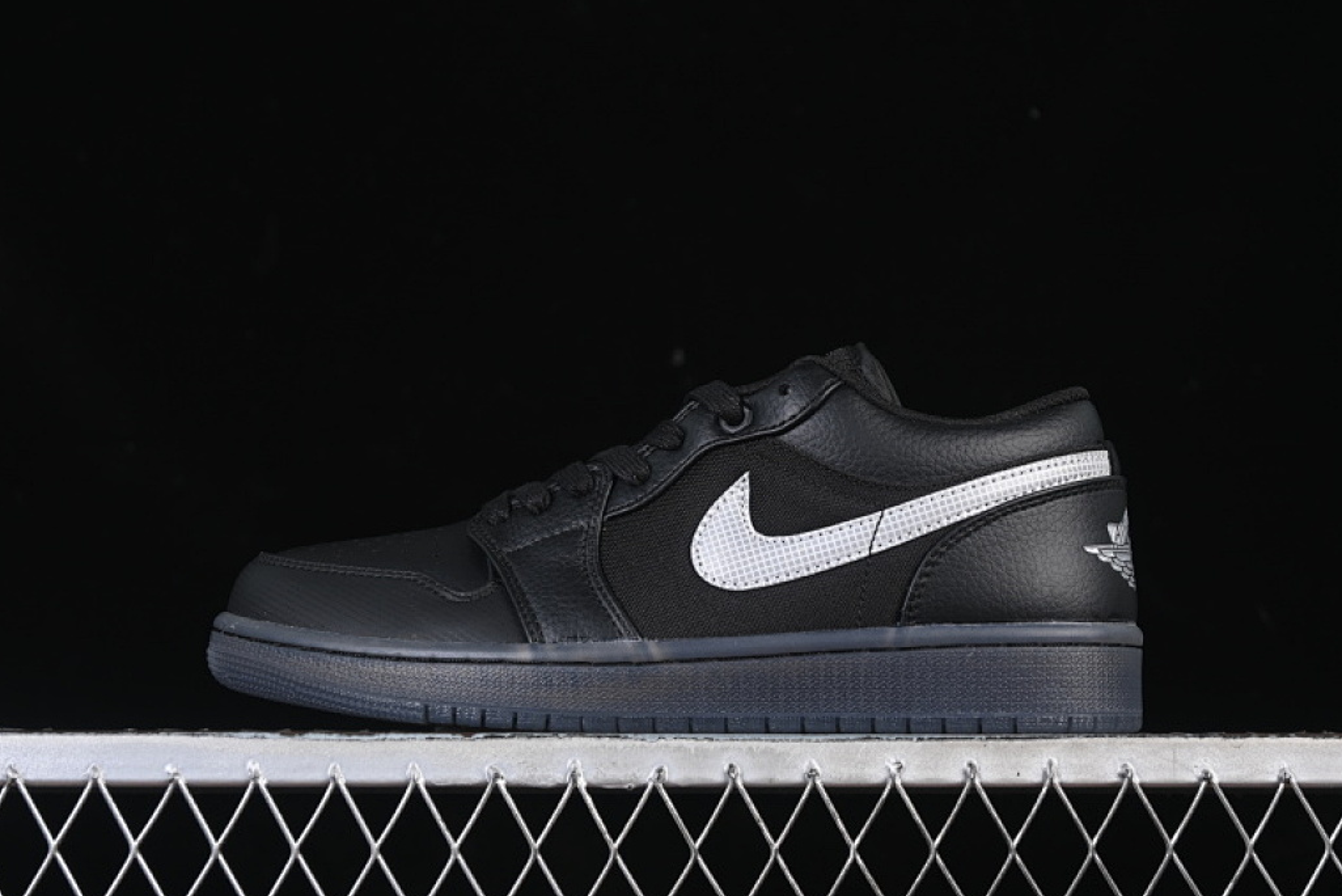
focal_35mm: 79
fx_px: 2946
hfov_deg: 25.7
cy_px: 443
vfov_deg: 17.3
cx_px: 683
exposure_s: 1/50
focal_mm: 50
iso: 160
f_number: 6.3
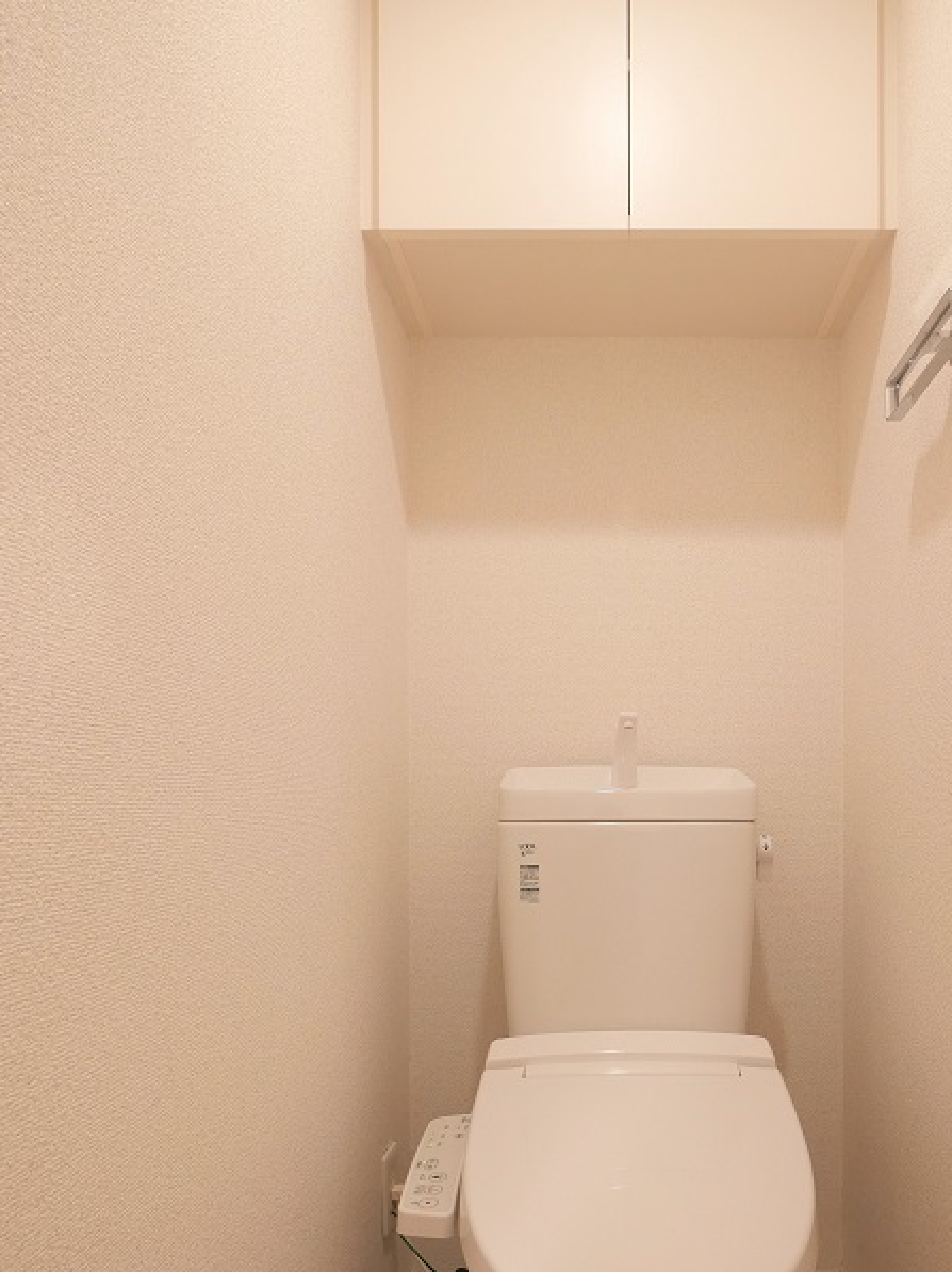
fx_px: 844
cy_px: 801
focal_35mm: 23
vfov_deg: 72.6
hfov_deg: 57.6
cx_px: 627
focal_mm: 7
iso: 640
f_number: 4
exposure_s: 1/40
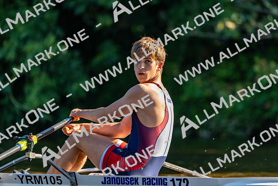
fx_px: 3089
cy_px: 93
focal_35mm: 400
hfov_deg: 5.2
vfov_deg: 3.4
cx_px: 139
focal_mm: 400
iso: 1400
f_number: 4.5
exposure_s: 1/2500
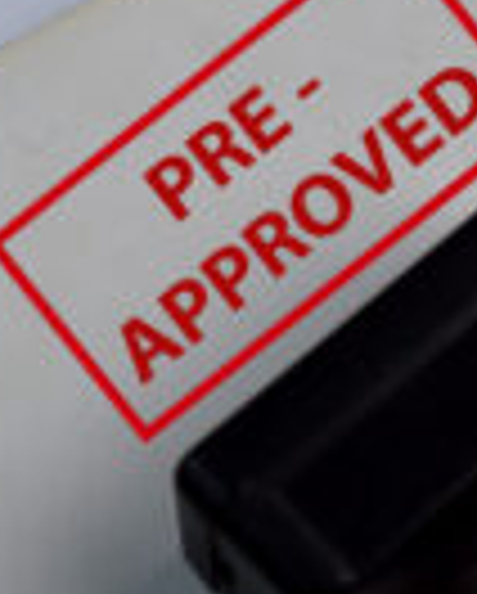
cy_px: 209
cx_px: 76
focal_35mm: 89
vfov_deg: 21.3
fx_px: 1574
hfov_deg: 17.1
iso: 400
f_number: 6.3
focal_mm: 21
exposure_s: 1/100
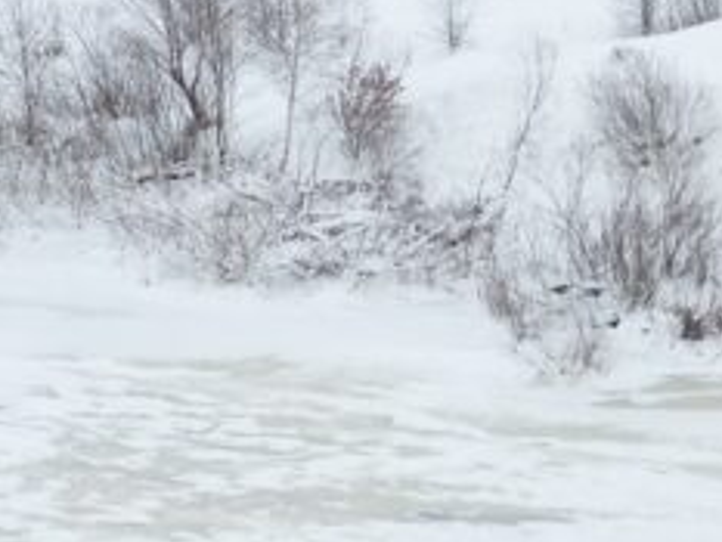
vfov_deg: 12.1
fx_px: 2567
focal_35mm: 123
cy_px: 328
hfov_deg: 15.9
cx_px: 592
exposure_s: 1/320
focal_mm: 5
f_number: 3.1
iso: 100
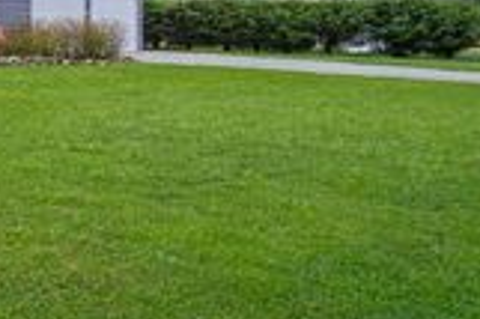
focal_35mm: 61
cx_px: -227
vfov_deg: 21.9
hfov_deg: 25.5
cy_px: 34
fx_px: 807
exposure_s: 1/160
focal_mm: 13
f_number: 8
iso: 100
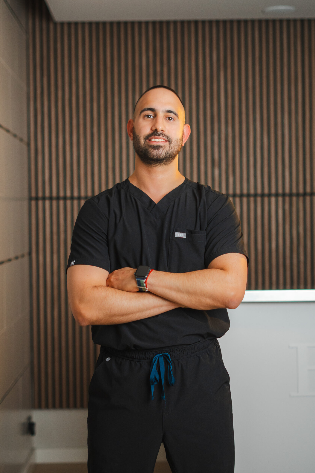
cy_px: 236
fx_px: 997
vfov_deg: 26.7
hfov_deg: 17.9
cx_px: 159
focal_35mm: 76
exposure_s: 1/250
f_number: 1.8
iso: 800
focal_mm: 50
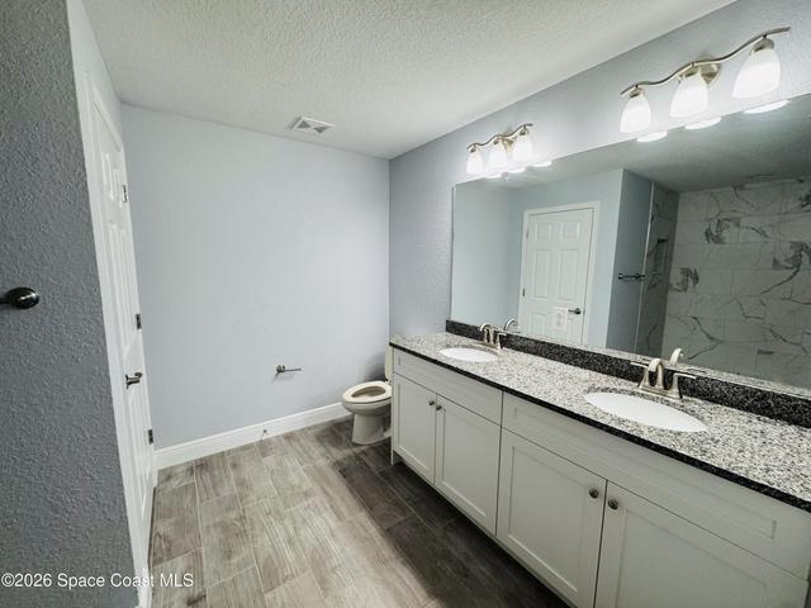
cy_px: 304
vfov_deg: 85.7
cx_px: 406
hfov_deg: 102.1
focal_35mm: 14
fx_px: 328
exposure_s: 1/120
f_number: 2.2
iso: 160
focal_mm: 2.22
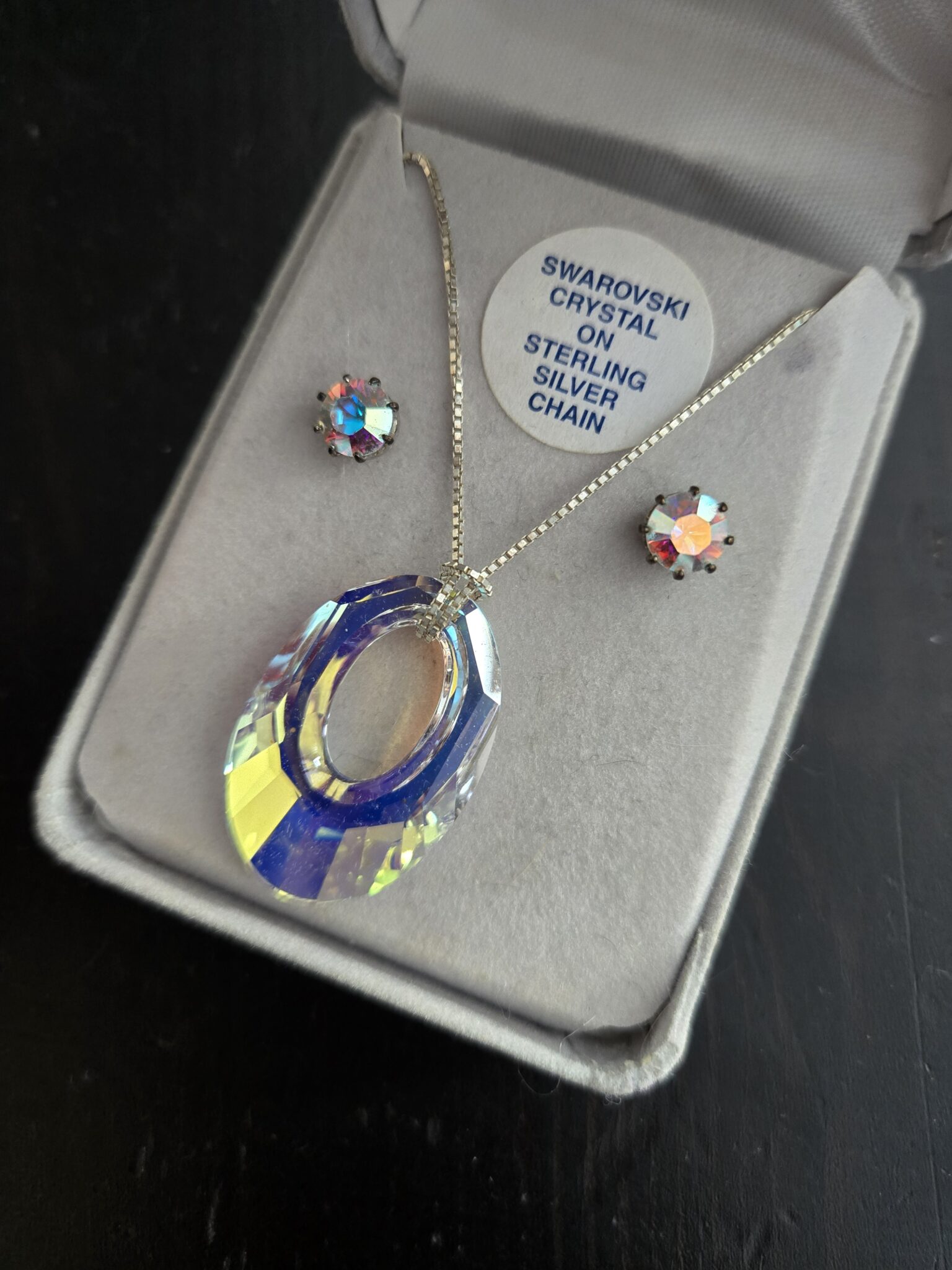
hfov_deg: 58.9
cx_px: 476
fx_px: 843
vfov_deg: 73.9
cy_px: 635
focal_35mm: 23
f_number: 1.8
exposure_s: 1/120
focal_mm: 5.4
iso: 400
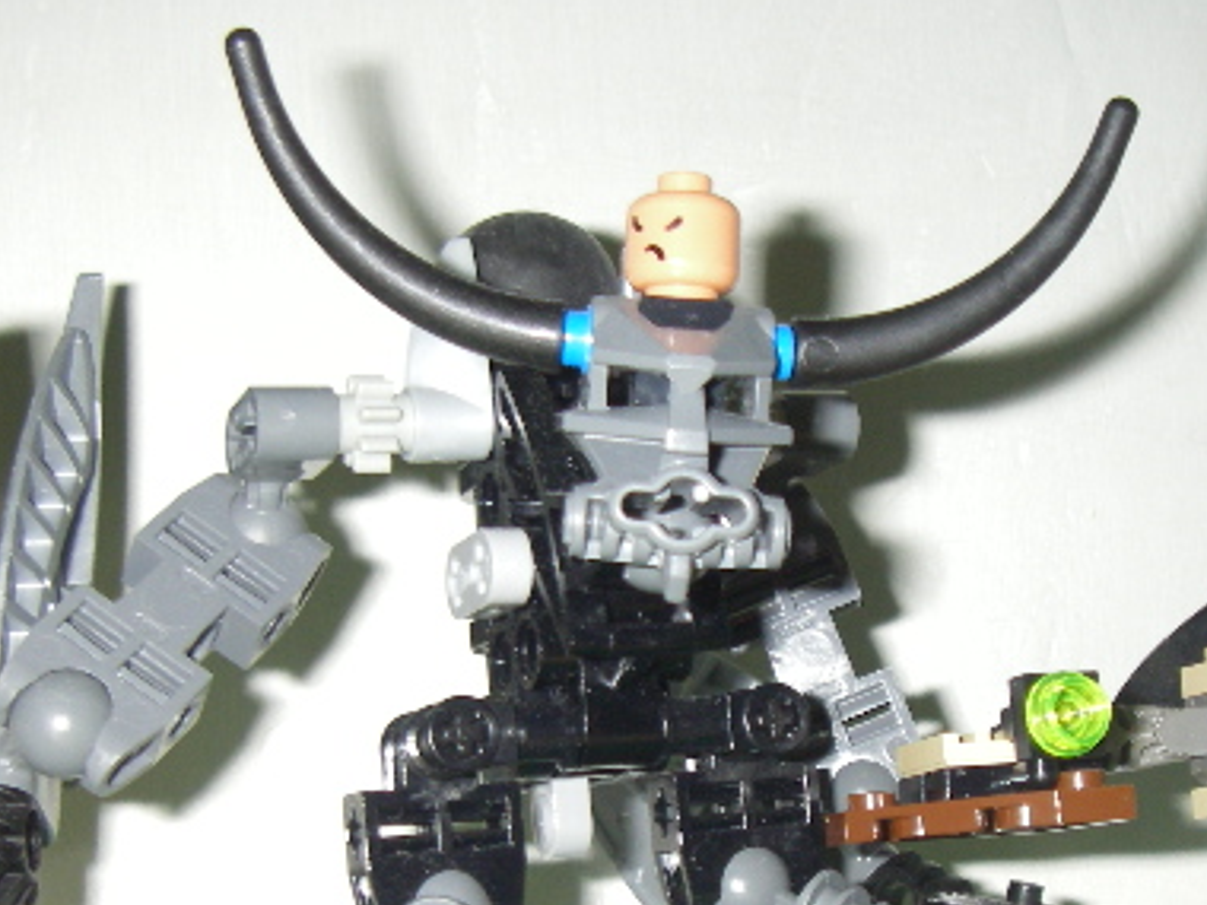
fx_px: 2232
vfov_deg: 22.7
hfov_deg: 30.2
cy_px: 705
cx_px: 740
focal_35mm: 64
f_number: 3.3
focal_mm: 6.3
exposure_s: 1/40
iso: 160
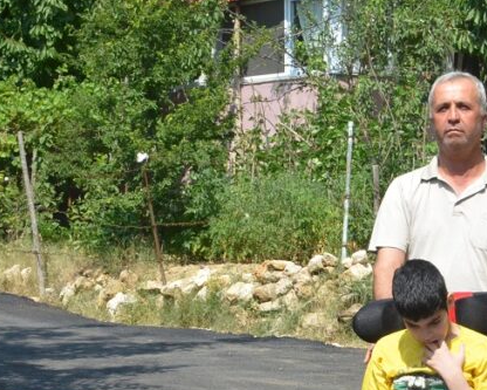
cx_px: 359
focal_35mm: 159
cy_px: 370
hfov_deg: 12.1
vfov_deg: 9.7
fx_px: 2292
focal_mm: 46
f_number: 16
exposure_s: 1/1000
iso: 1600
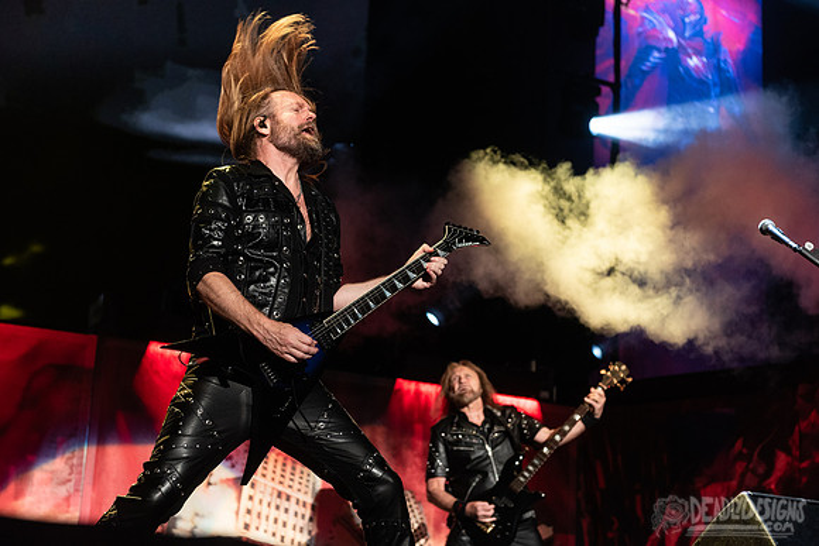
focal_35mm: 70
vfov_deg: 19.5
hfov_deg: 28.8
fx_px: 1593
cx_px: 410
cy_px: 273
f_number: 4
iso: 1600
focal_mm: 70
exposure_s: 1/500
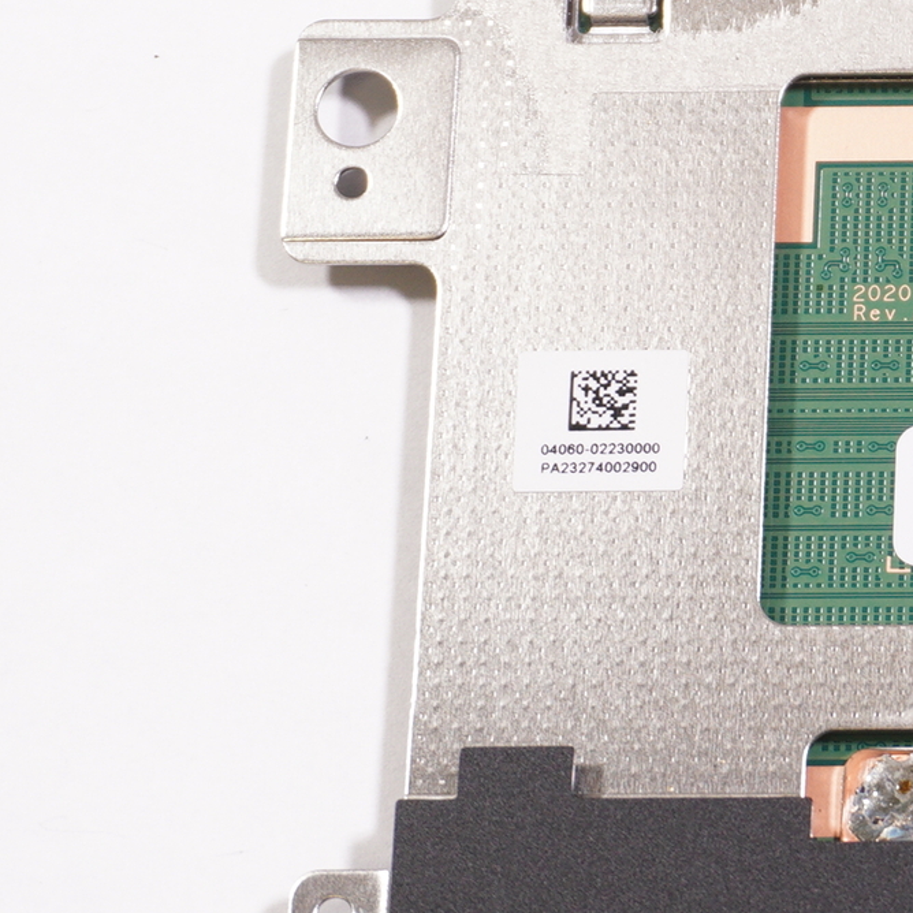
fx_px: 4834
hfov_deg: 10.4
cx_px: 1435
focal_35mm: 162
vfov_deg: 10.8
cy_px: 357
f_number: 5.6
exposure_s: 1/60
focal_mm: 34
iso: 400
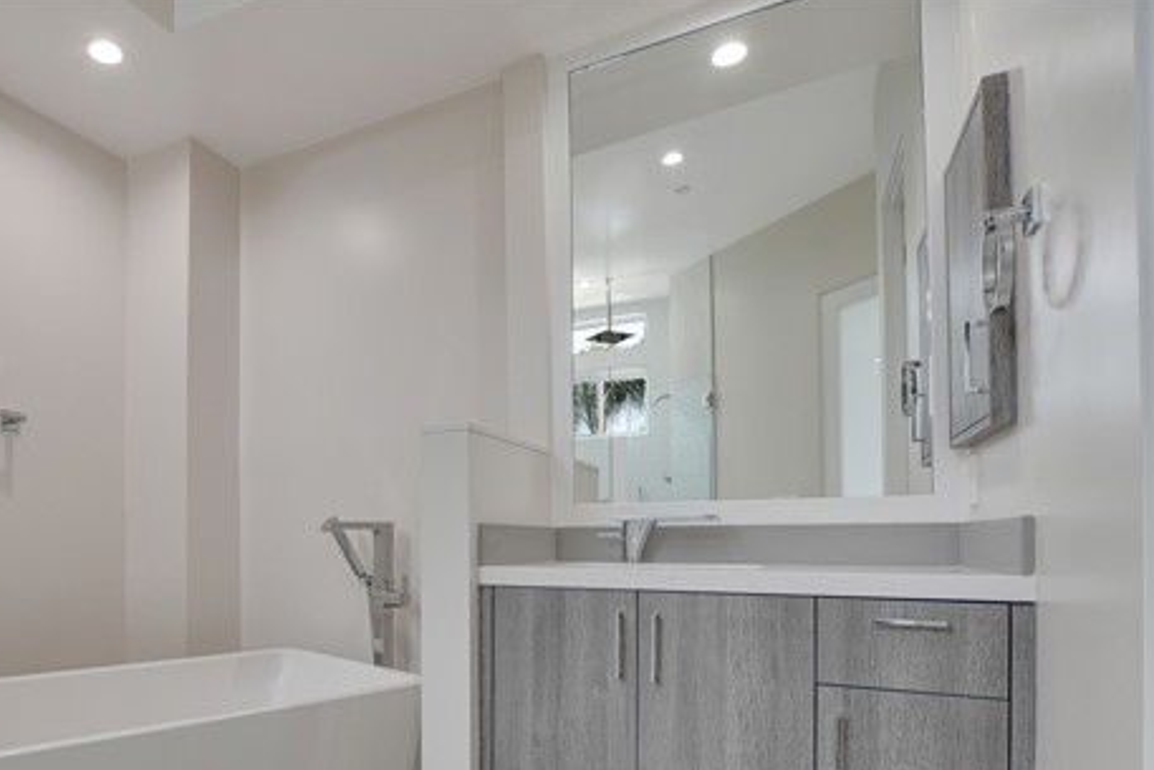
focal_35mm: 21
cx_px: 364
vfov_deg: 57.8
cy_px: 531
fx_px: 673
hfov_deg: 77.9
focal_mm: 10
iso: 400
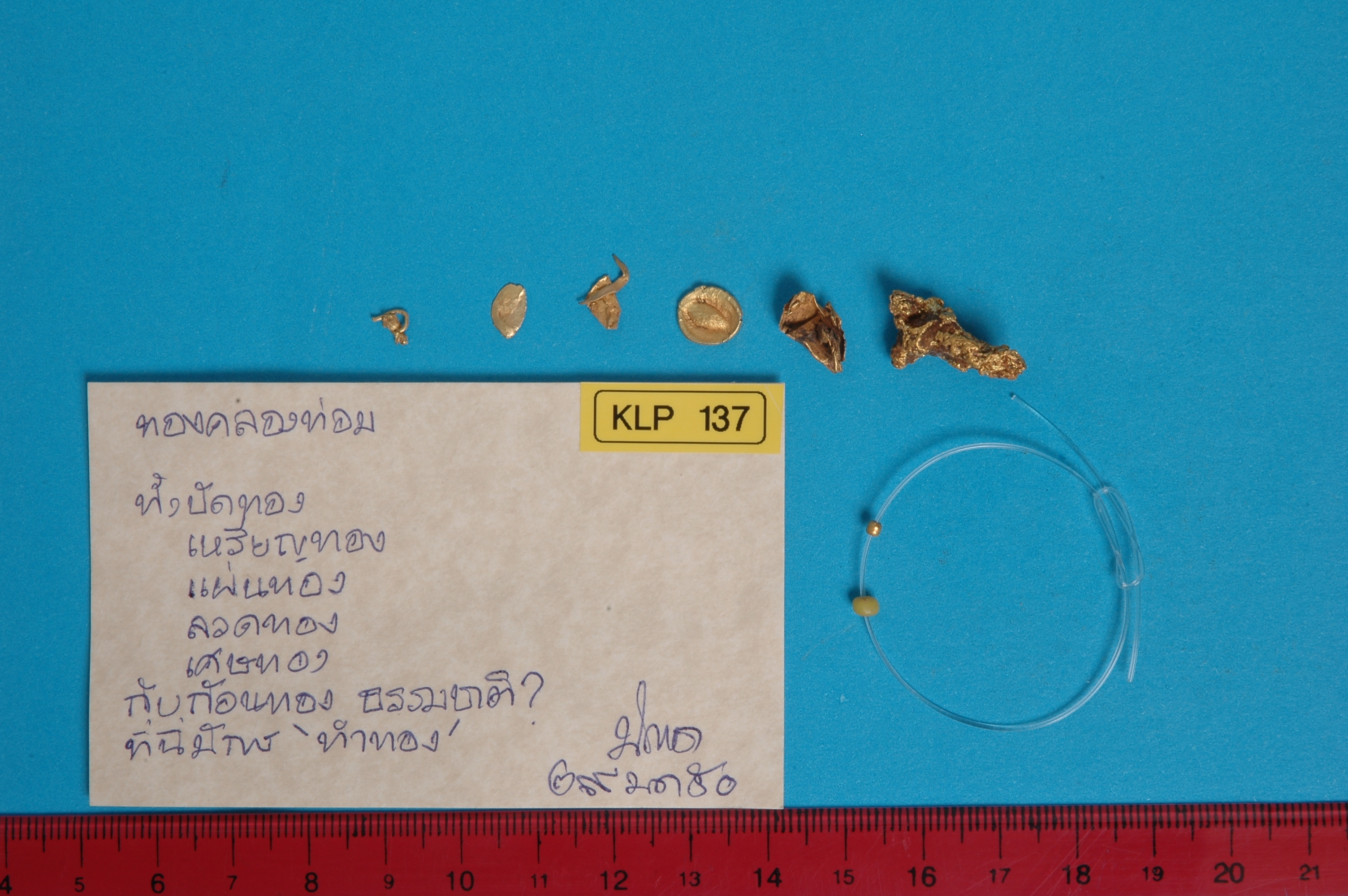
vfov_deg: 13.0
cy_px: 448
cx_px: 674
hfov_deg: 19.5
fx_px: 3928
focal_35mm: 105
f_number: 29
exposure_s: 1/4
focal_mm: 70
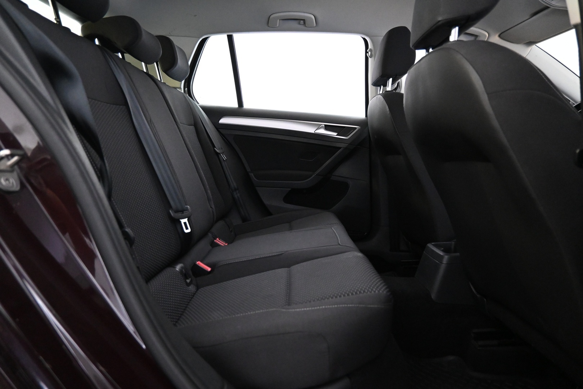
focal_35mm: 24
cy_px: 194
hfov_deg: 73.7
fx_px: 389
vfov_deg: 53.1
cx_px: 292
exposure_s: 1/25
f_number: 3.5
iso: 4500
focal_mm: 16
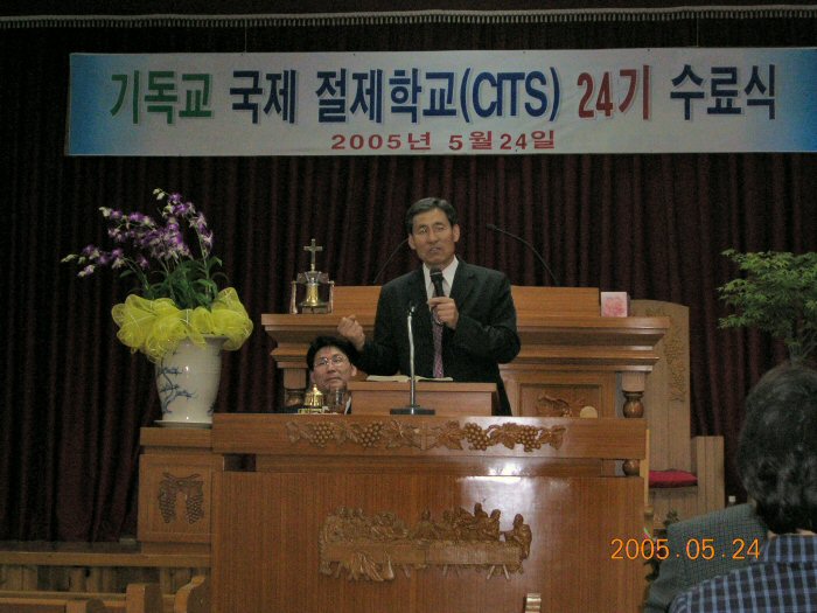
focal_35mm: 82
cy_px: 306
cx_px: 408
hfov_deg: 23.8
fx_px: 1935
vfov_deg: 18.0
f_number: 4.1
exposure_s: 1/60.1
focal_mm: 12.4
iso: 200
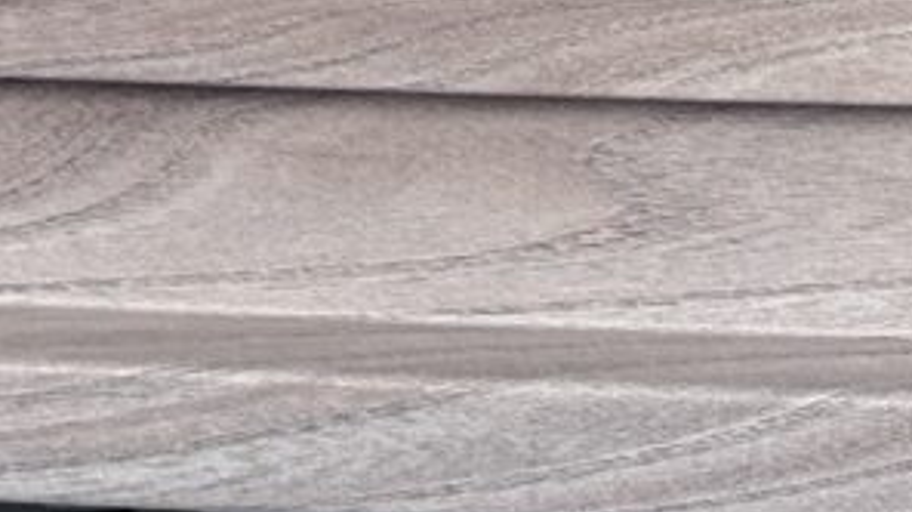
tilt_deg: +0.8
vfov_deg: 6.2
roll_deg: +1.4
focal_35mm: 181
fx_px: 4374
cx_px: -890
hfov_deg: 10.9
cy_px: -1002
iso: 100
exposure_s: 1/121
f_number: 1.78
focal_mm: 6.86
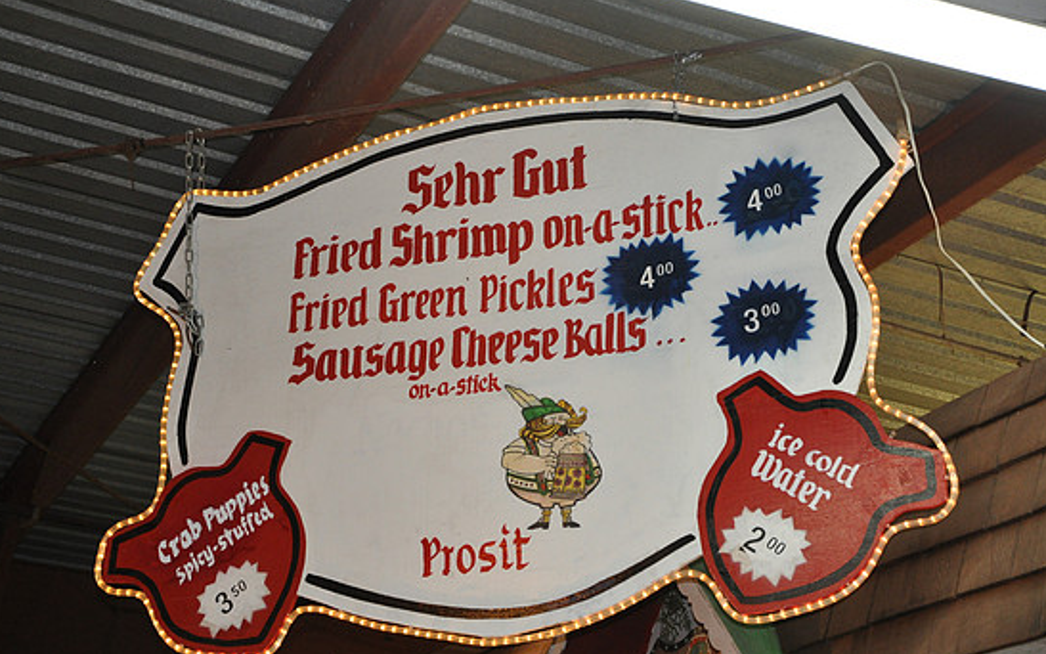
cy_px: 315
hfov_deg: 30.2
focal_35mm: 68
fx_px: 1939
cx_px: 511
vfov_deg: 19.1
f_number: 4.8
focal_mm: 42
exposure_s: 1/60
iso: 800
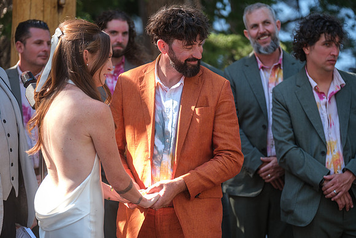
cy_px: 119
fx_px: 1454
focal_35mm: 147
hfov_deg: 14.0
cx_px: 178
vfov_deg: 9.3
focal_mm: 98.2
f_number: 3.2
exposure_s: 1/220
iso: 400
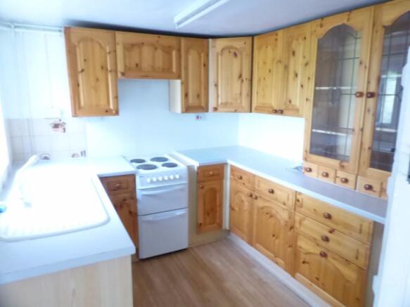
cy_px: 154
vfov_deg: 56.8
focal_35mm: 24
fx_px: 284
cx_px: 205
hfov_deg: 71.6
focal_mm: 4.3
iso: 1250
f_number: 8
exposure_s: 1/4
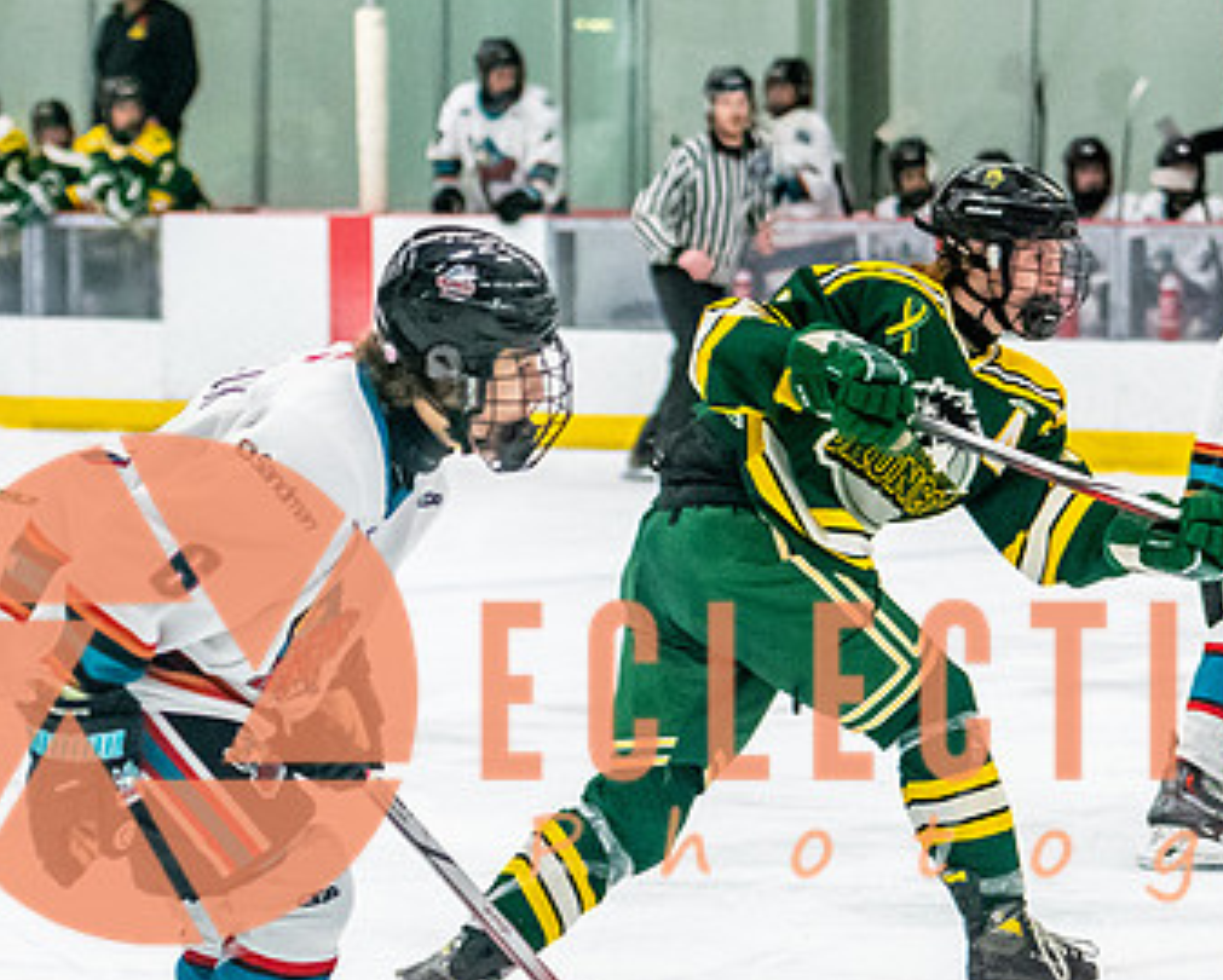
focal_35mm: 214
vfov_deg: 7.2
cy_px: 737
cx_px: 934
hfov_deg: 9.0
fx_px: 7750
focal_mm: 70
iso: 4000
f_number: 2.8
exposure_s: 1/800
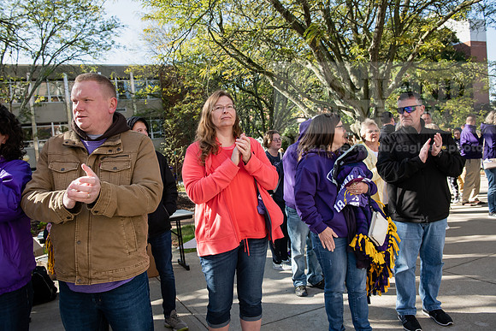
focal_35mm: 29
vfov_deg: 45.0
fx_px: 400
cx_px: 248
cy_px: 166
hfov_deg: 63.6
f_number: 5.6
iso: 400
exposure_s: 1/500
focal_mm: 29
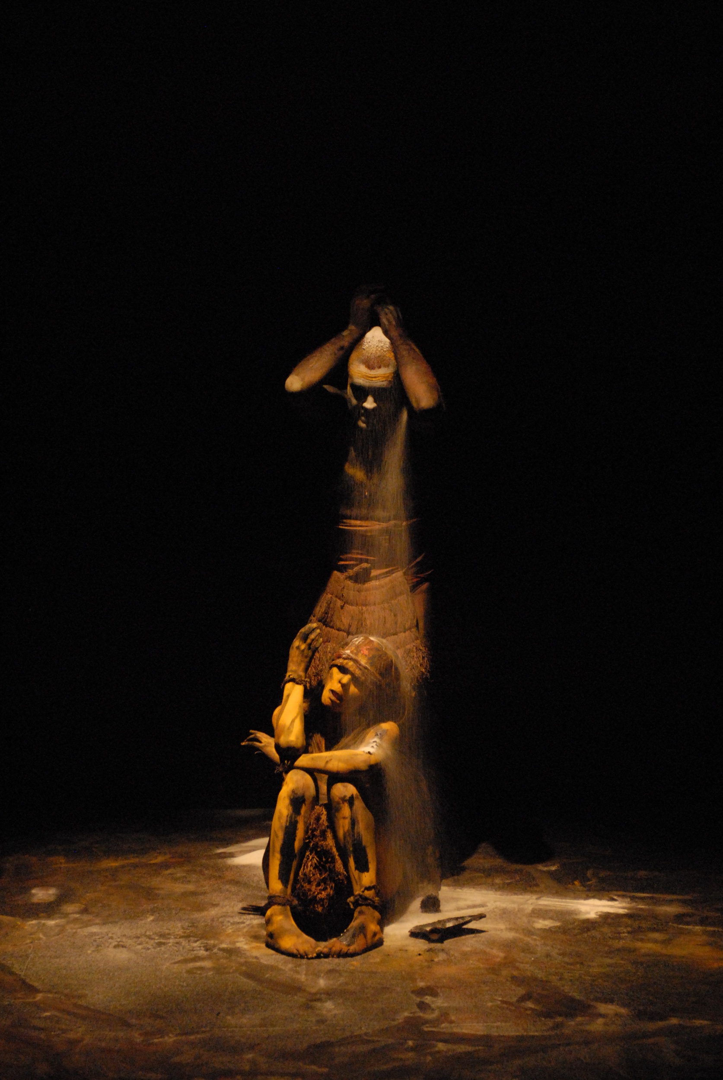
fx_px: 3155
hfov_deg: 13.1
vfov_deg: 19.4
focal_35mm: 105
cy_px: 540
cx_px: 362
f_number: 4
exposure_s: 1/60
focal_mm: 70
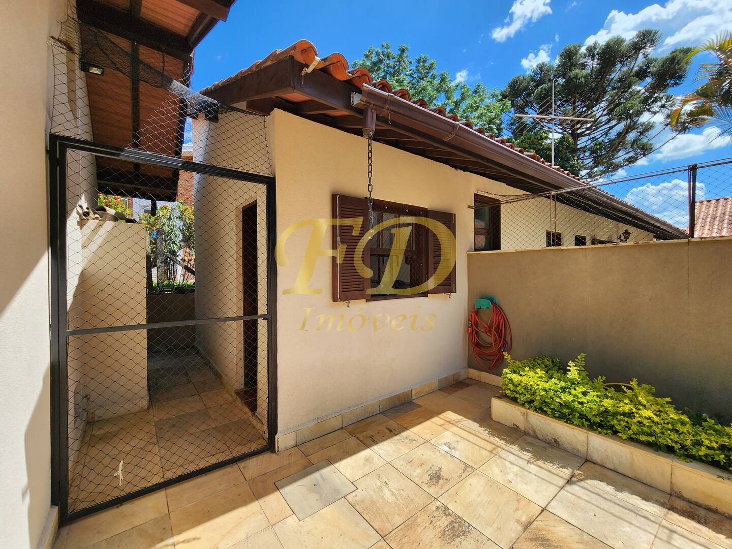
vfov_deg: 89.9
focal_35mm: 13
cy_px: 274
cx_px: 366
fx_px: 275
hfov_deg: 106.2
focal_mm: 2.2
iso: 50
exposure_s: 1/1354
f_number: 2.2
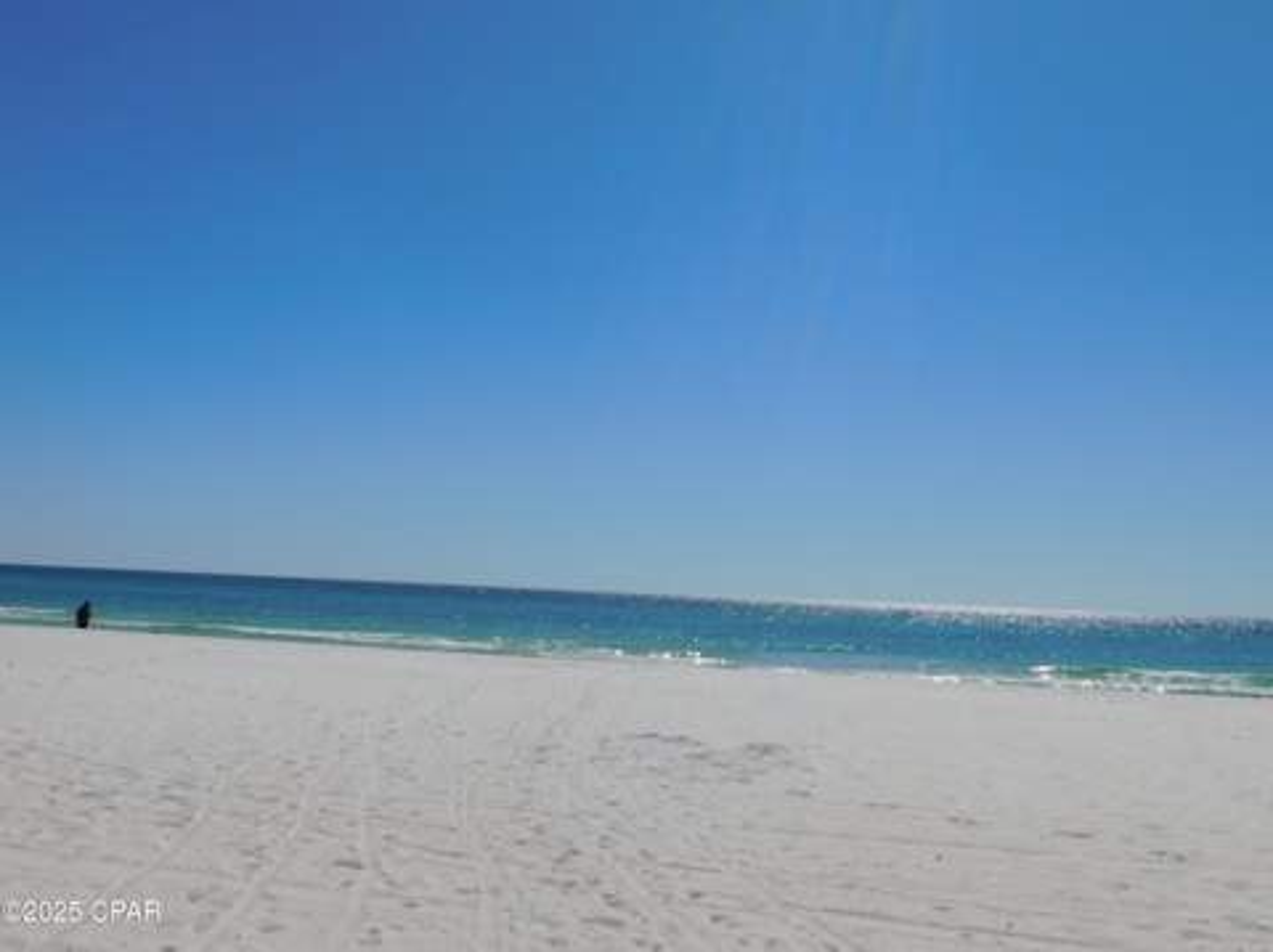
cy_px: 476
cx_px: 636
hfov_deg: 51.4
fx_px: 1323
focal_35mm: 36
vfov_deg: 39.6
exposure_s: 1/1250
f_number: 7
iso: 125
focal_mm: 6.3
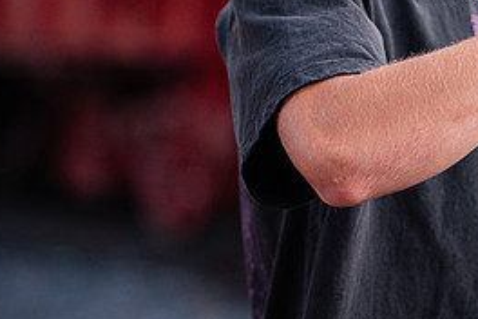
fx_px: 4089
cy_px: 41
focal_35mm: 308
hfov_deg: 6.7
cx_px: 498
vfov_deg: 4.5
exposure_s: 1/125
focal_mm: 140
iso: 800
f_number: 2.8
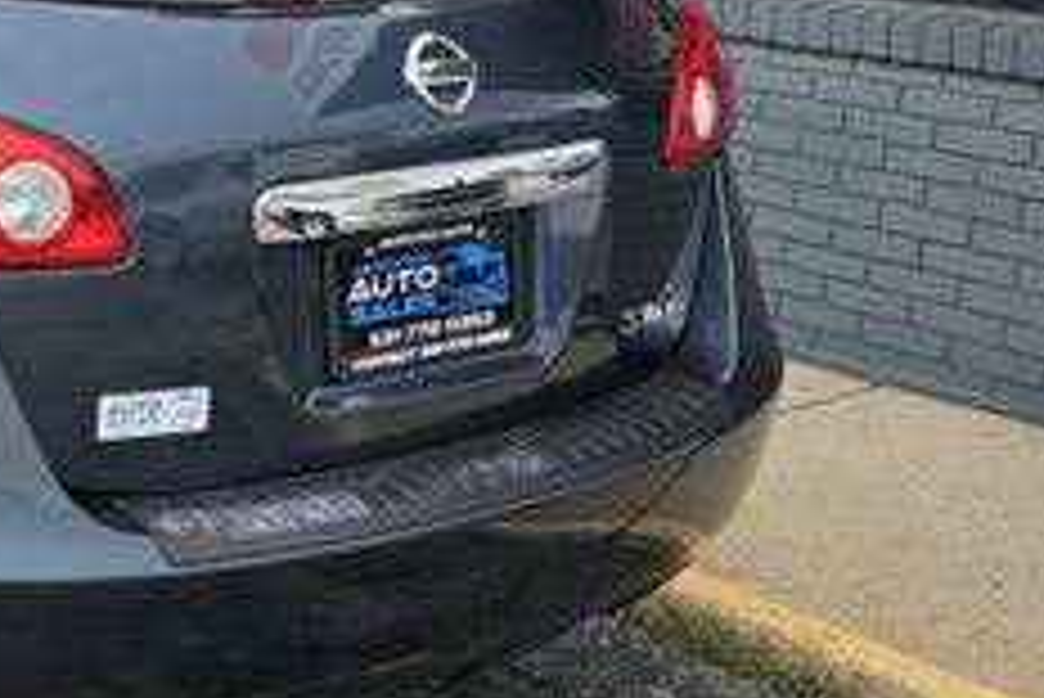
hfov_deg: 26.9
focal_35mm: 66
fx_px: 1915
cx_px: -216
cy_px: 171
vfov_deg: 20.5
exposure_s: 1/304
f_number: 1.7
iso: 10
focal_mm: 6.3
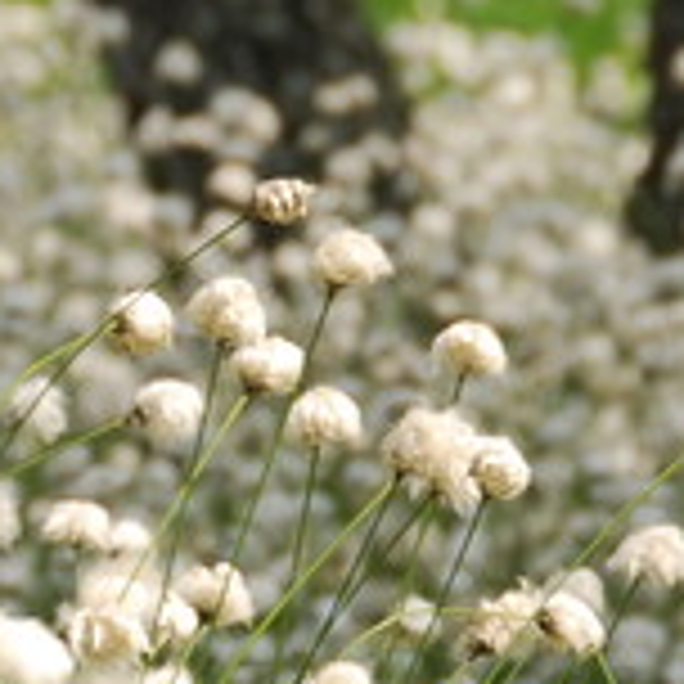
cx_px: -302
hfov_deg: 1.9
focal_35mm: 902
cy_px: 362
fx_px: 20165
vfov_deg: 1.9
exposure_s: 1/160
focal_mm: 112
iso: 100
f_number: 9
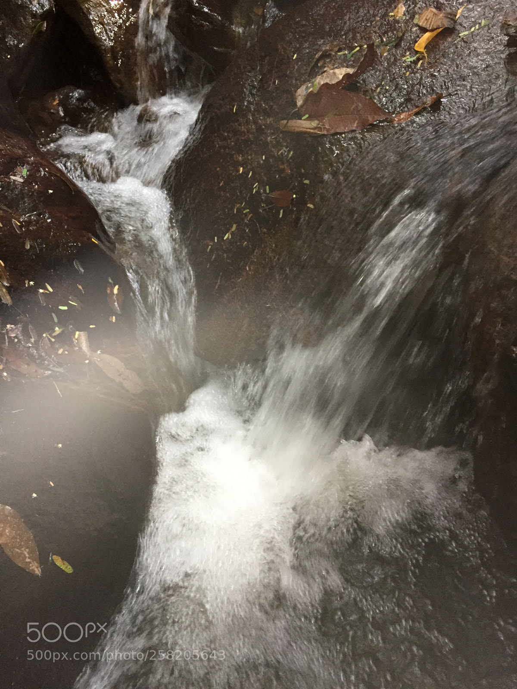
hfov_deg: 48.2
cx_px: 258
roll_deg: +0.0
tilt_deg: -37.5
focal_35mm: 29
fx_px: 577
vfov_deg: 61.7
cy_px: 344
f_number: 2.2
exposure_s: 1/30
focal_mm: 4.15
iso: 160
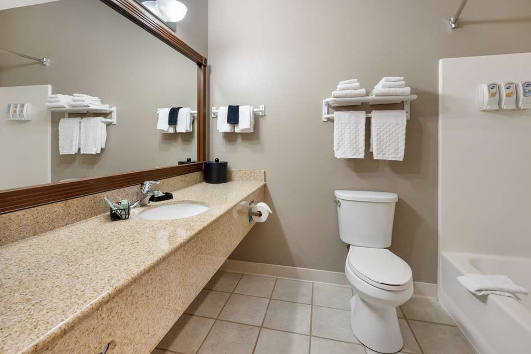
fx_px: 236
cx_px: 266
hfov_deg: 96.7
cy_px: 177
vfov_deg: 73.7
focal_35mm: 16
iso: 400
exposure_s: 1.3
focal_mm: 16
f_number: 10
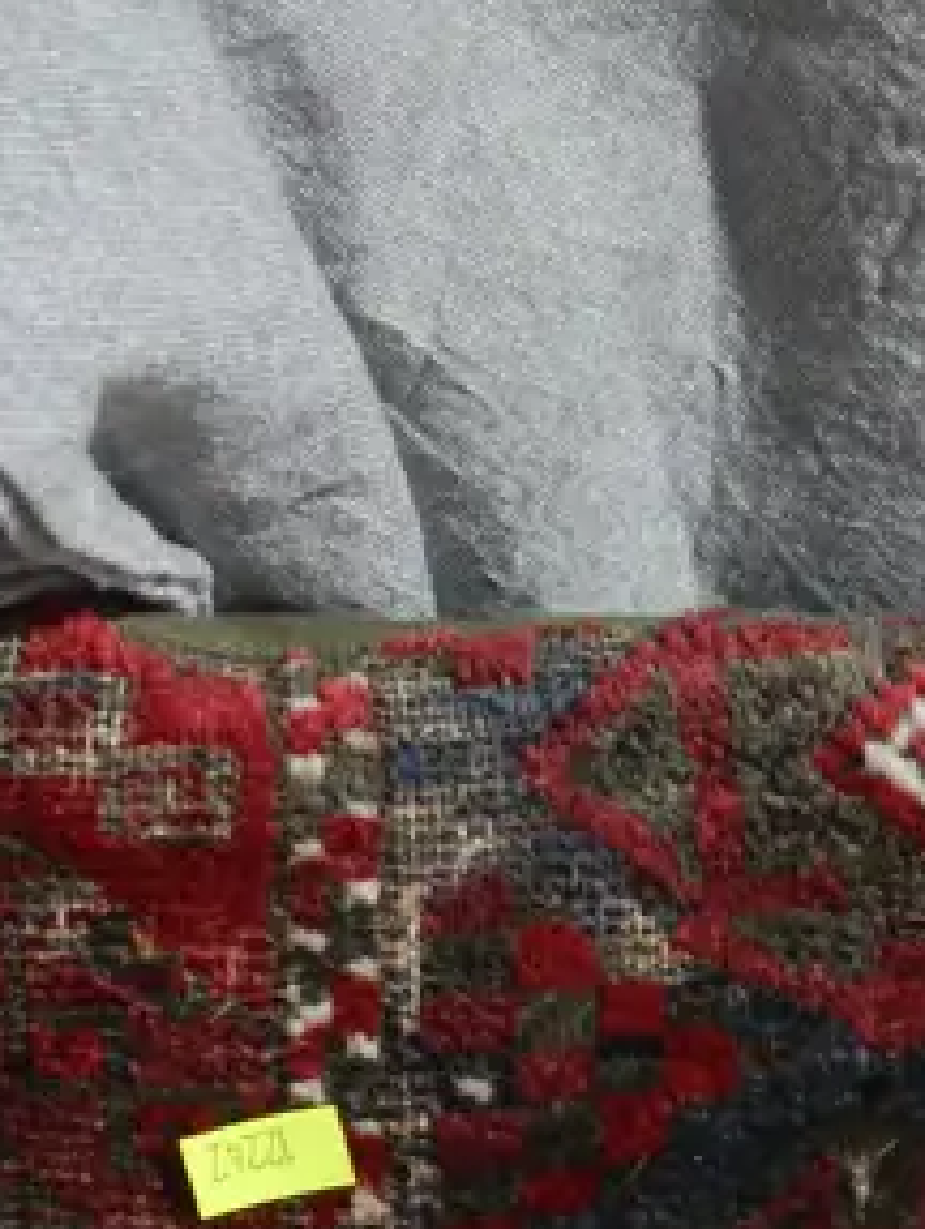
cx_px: 816
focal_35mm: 114
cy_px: 1567
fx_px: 4053
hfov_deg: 12.9
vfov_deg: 16.4
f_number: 3.6
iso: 800
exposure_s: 1/60
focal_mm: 16
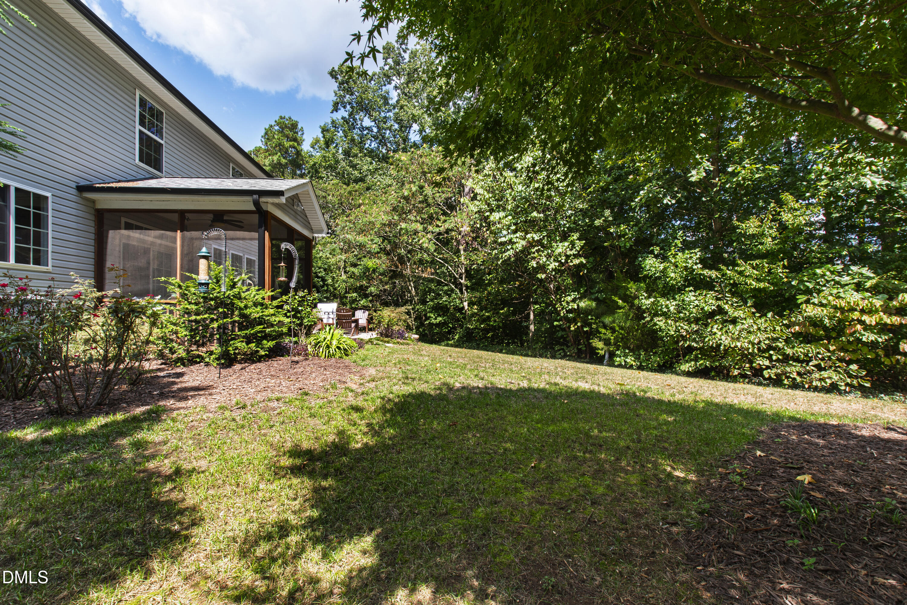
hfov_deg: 100.4
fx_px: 378
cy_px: 302
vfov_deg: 77.3
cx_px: 454
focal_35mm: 15
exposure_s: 1/80
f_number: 8
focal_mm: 10
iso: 100
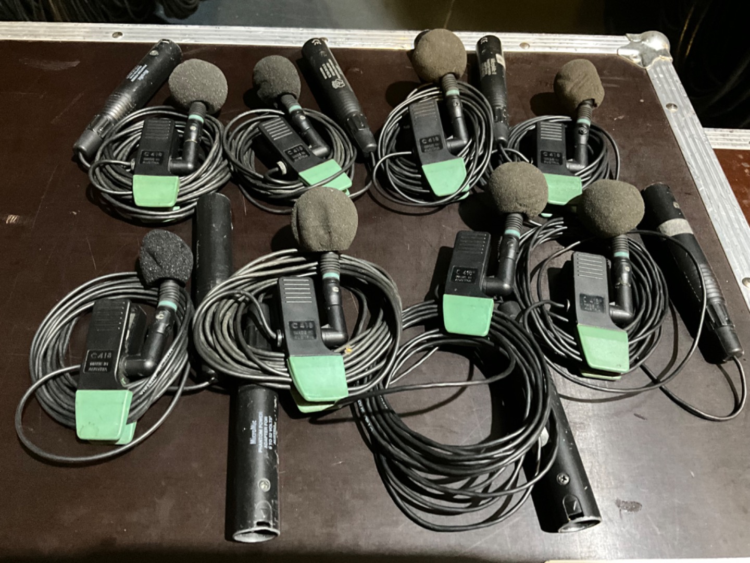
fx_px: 628
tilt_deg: -53.5
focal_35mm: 29
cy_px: 282
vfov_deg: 48.2
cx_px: 375
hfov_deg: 61.7
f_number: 1.8
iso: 500
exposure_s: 1/20
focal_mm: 3
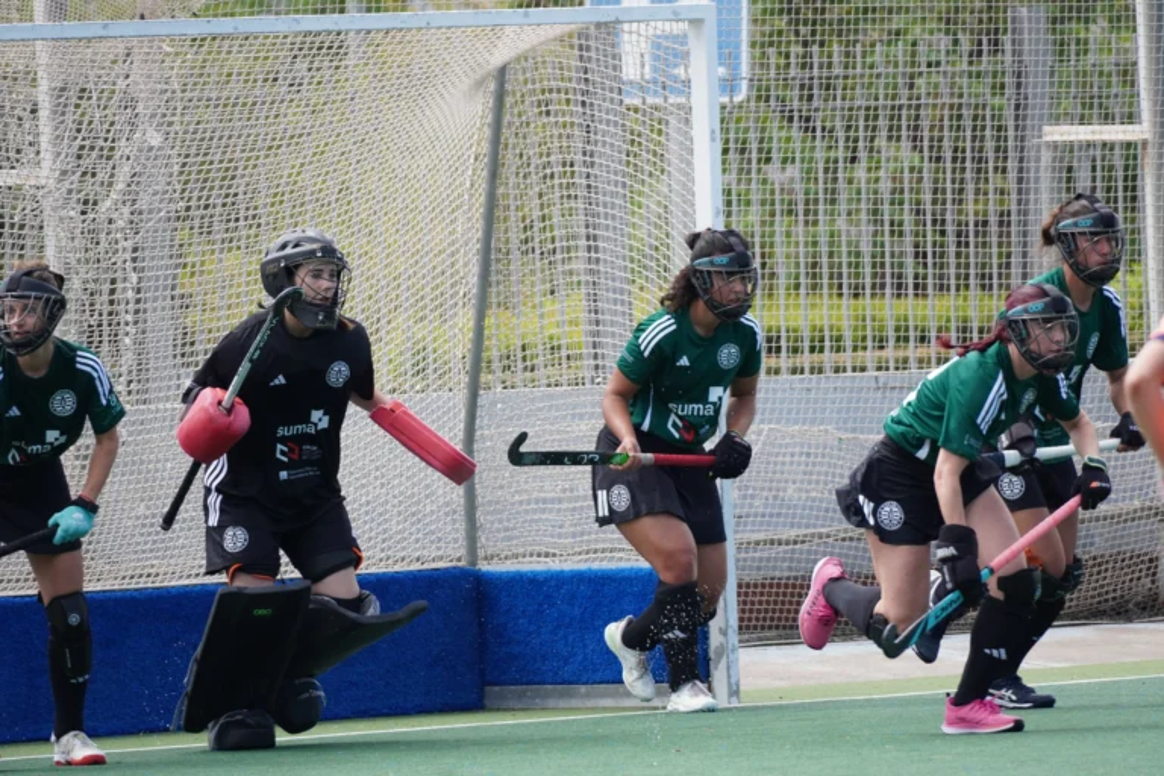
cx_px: 582
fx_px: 15373
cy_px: 388
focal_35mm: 476
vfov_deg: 2.9
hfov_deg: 4.3
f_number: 6.3
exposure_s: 1/800
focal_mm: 317
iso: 640
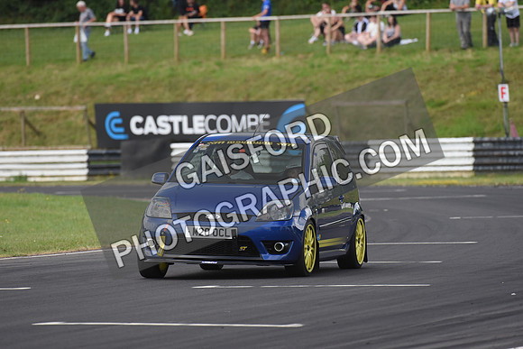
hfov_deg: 5.2
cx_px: 262
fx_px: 5812
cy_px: 174
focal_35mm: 400
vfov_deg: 3.4
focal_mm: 400
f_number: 5.6
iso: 1600
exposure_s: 1/1000
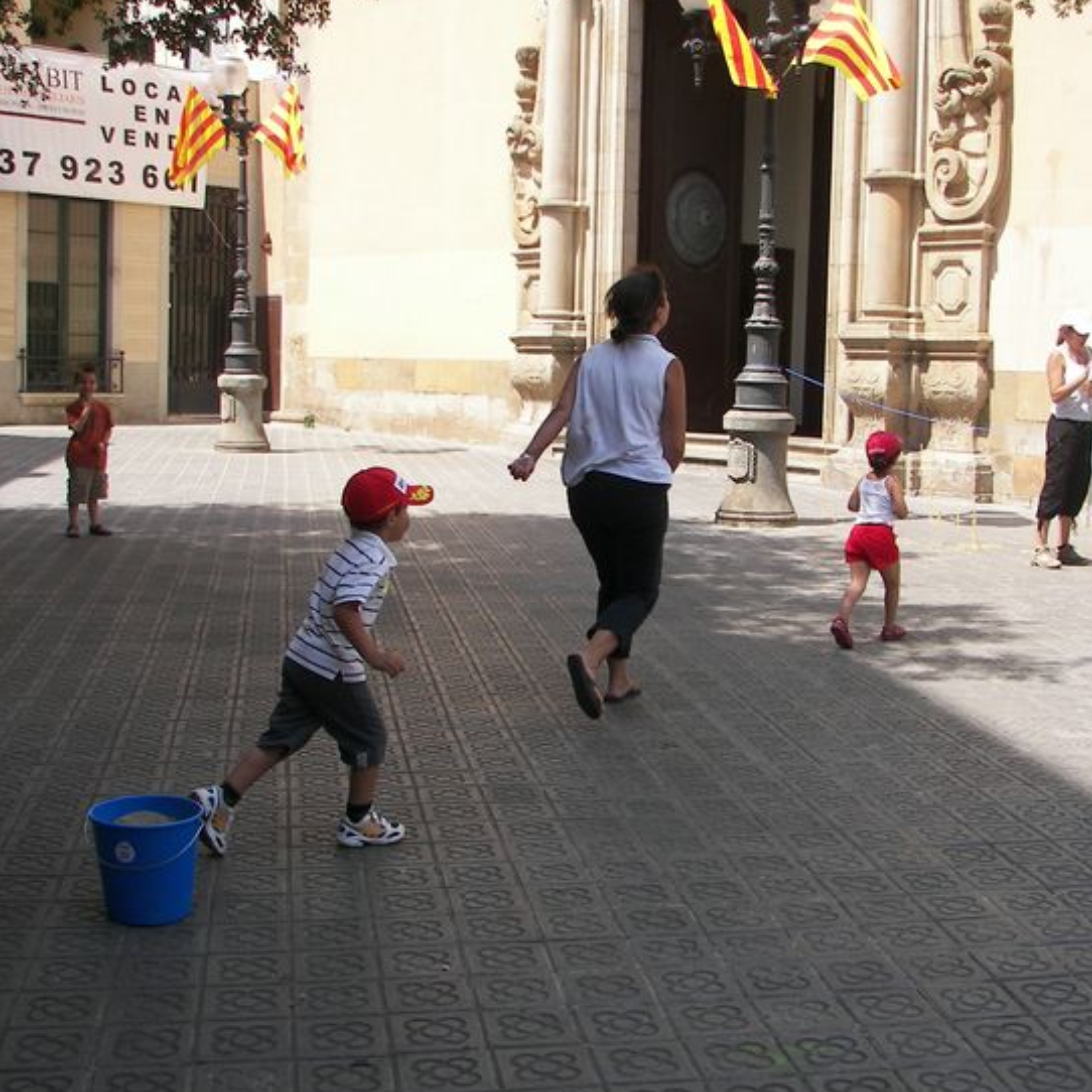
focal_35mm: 47
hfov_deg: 36.0
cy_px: 530
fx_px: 1677
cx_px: 594
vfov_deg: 36.1
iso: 50
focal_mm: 6
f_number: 2.8
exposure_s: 1/640
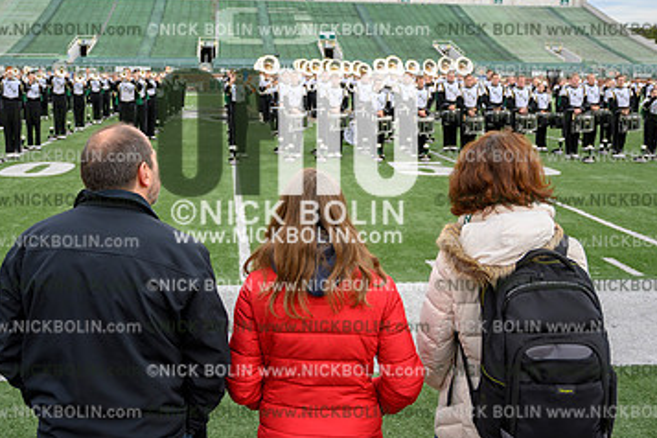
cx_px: 287
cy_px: 157
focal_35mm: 39
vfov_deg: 34.0
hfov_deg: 49.4
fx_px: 712
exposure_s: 1/320
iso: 125
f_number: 4
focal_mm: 24
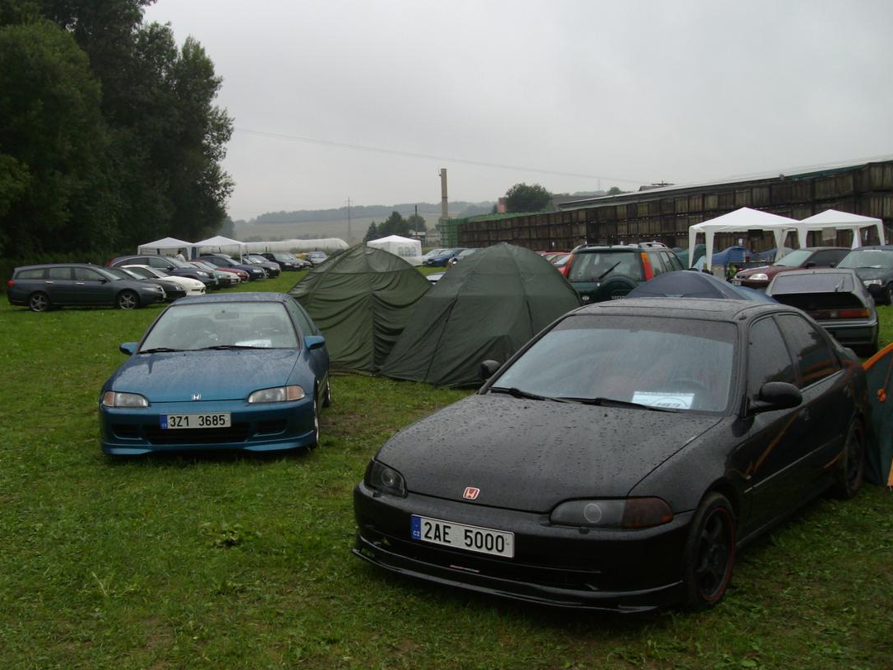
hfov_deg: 46.7
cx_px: 408
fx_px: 1032
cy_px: 318
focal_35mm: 40
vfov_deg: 36.0
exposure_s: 1/200
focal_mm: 6
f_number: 2.7
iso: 80
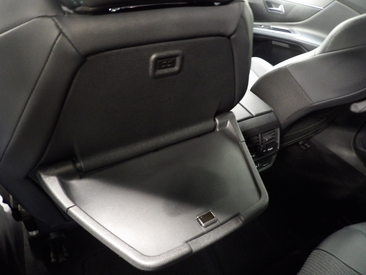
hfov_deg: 71.6
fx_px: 254
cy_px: 138
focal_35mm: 24
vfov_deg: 56.8
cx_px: 183
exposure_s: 1/2.3
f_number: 2.8
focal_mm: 4.3
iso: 800
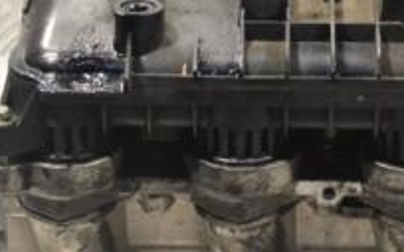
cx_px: 380
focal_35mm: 180
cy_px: 111
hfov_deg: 11.6
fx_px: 1980
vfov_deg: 7.3
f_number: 7.1
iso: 3200
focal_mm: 40
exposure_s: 1/200
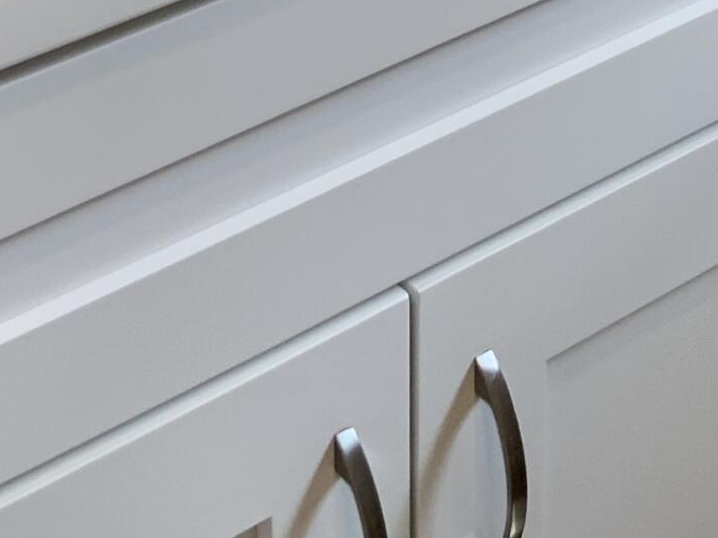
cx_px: 675
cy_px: -463
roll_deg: -2.2
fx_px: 2551
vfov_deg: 11.1
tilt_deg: -19.1
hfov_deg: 15.8
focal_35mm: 123
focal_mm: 3
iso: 40
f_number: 1.8
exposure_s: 1/120
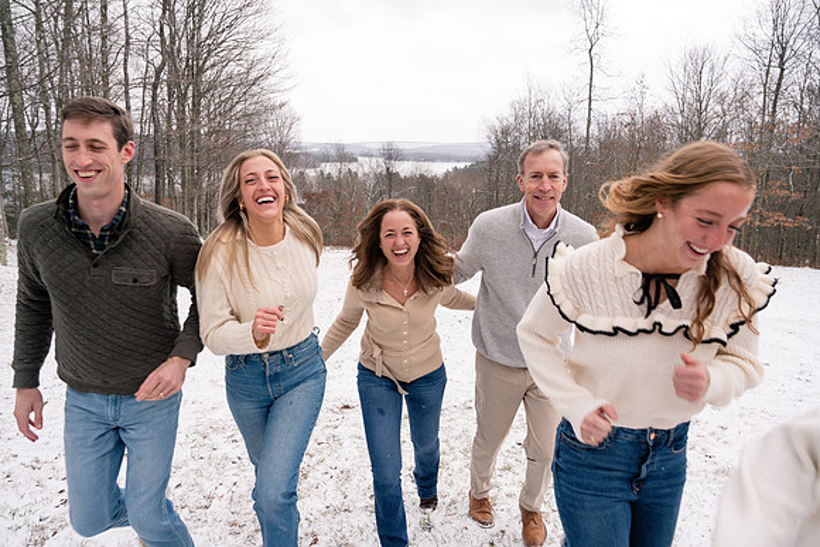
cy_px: 274
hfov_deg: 73.7
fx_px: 547
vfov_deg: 53.2
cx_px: 410
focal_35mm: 24
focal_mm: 24
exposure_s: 1/250
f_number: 6.3
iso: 400
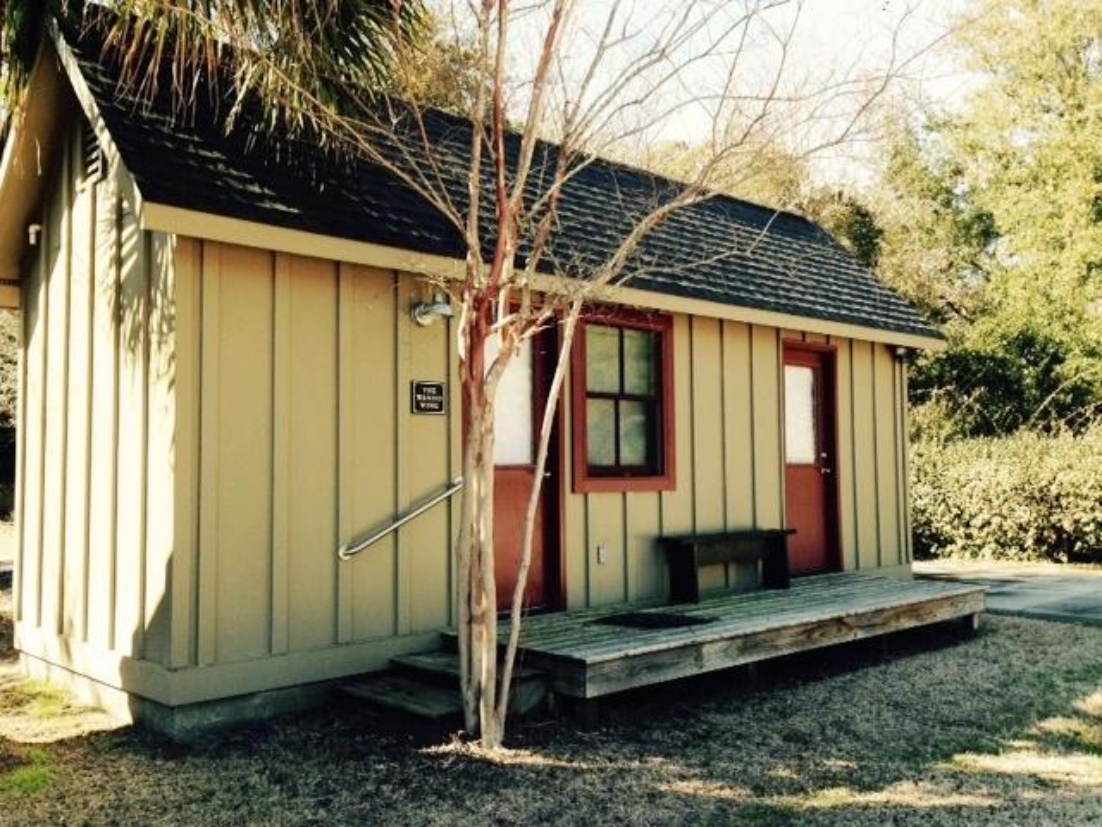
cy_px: 414
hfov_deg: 55.4
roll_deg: +0.1
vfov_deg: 42.9
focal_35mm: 33
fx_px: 1051
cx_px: 551
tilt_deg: +2.2
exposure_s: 1/313
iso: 50
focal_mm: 4.12
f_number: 2.4
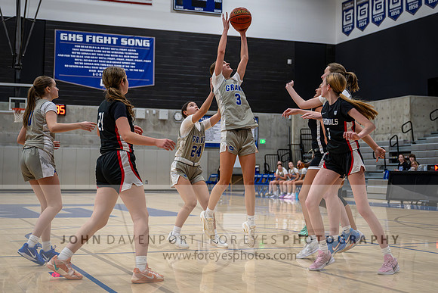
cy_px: 111
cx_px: 243
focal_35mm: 60
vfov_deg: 22.7
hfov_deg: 33.5
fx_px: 728
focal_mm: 43
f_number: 2.8
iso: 4500
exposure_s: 1/1000
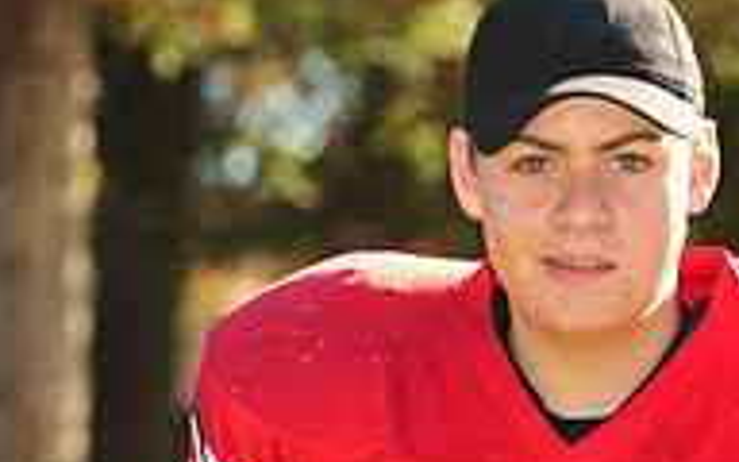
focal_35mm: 399
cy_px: 832
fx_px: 8036
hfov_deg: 5.3
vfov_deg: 3.3
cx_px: 573
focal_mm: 130
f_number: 4.5
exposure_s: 1/320
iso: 200
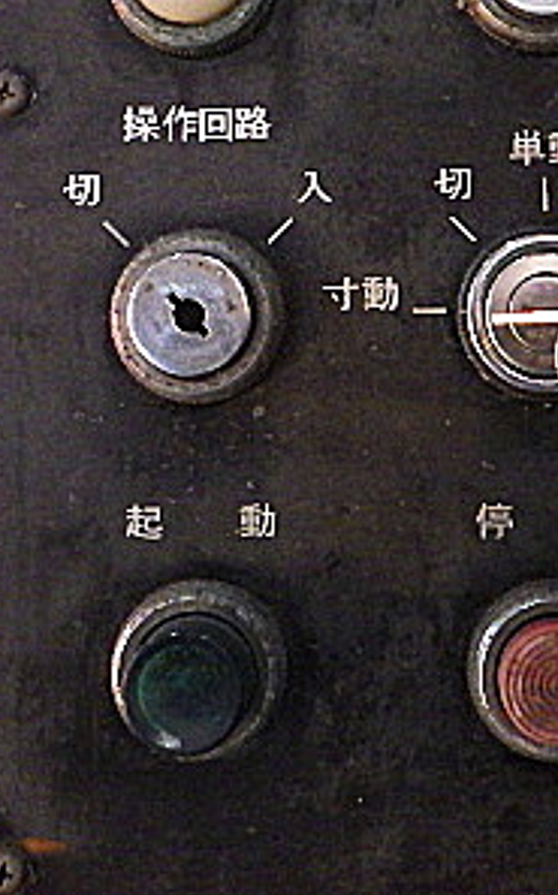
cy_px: 241
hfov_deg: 20.2
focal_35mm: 64
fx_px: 1561
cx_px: 389
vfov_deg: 31.5
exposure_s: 1/45
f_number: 3.5
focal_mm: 5
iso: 640
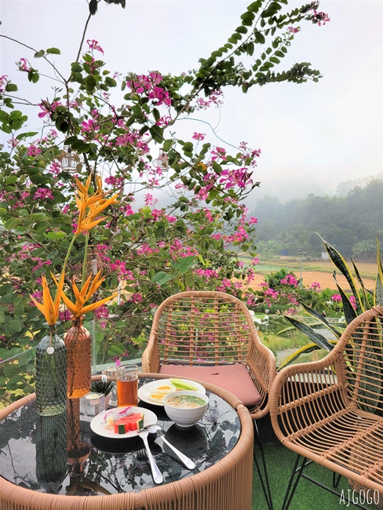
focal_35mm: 26
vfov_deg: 67.3
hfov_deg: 53.1
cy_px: 255
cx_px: 192
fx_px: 383
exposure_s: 1/1659
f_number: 1.8
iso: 40
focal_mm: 5.4
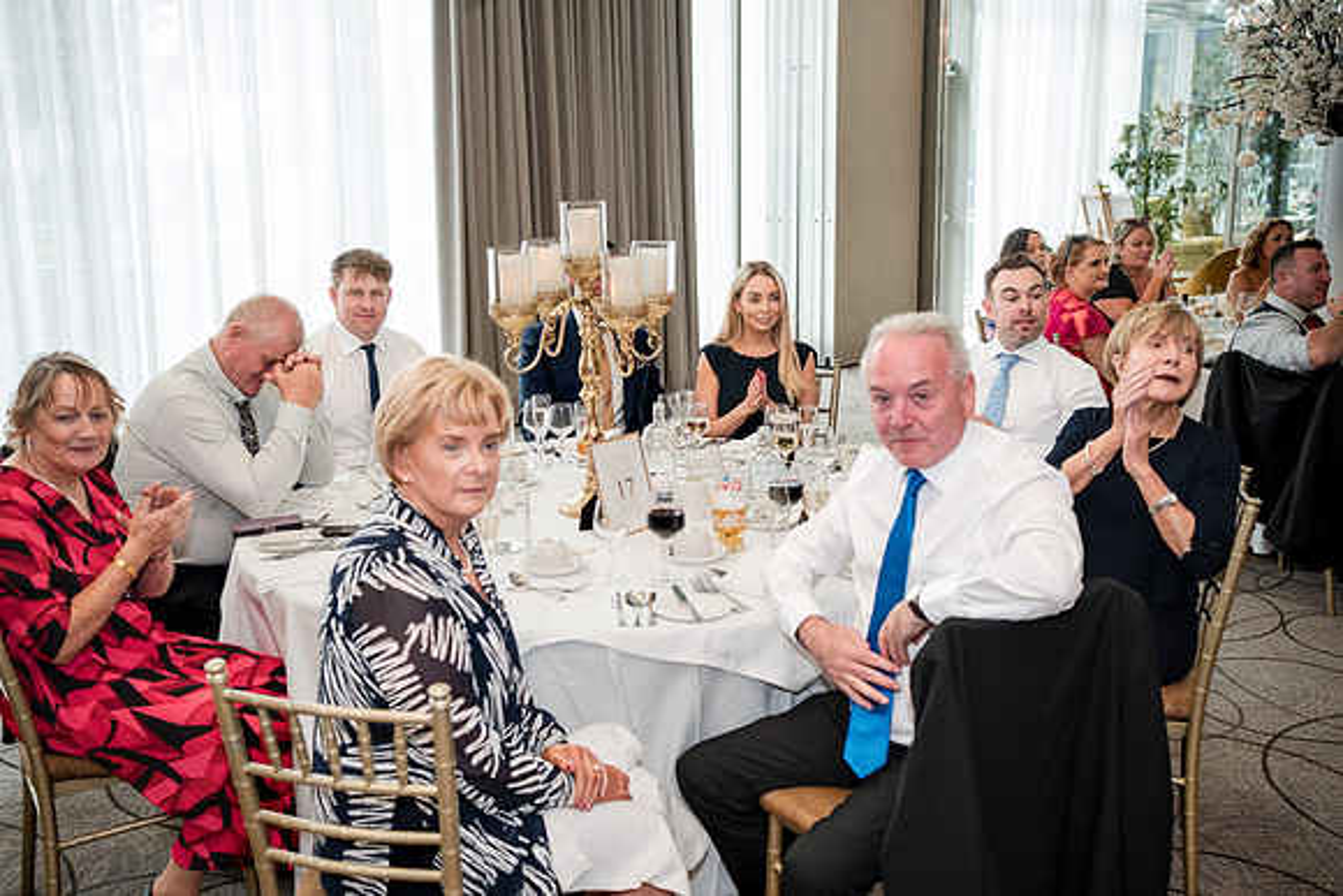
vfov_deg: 37.9
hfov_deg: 54.4
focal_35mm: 35
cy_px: 448
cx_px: 672
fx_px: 1306
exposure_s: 1/200
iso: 800
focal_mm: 35
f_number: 3.5
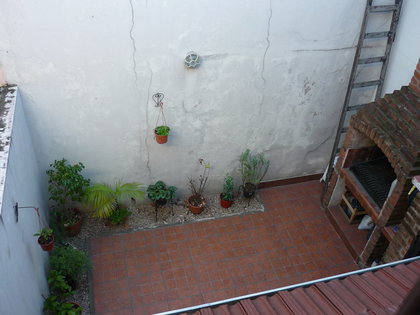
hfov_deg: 55.4
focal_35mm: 33
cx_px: 210
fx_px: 400
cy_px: 158
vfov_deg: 42.9
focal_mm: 5.5
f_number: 2.8
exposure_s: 1/40
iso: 100
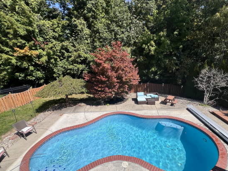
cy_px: 97
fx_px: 105
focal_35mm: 16
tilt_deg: -23.8
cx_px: 125
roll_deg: -0.9
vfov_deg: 77.7
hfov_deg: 94.2
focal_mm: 1.57
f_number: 1.8
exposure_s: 1/1376
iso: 32
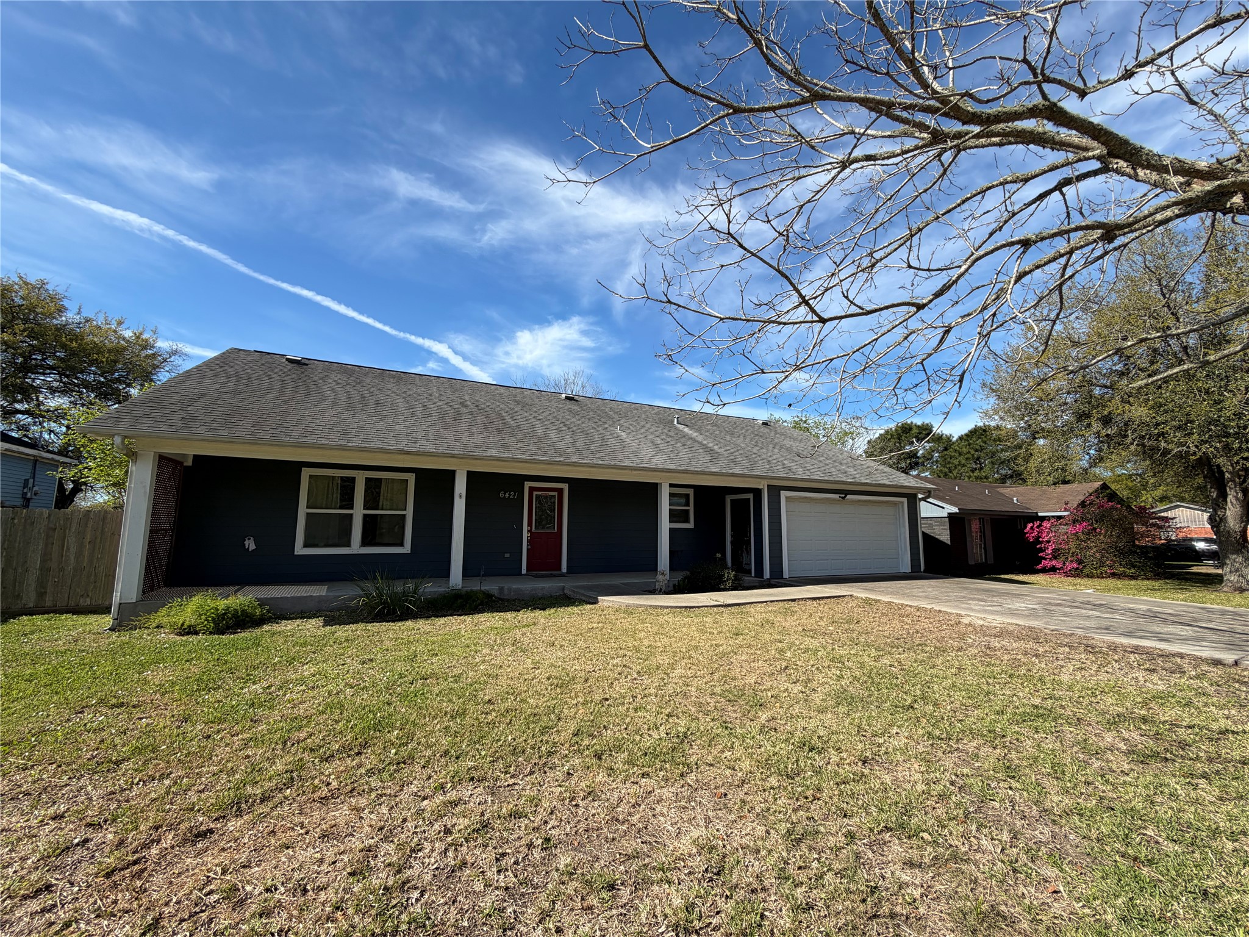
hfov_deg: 102.1
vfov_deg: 85.7
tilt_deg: +7.1
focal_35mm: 14
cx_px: 624
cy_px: 468
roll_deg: -0.7
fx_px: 505
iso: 25
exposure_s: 1/770
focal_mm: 2.22
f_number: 2.2
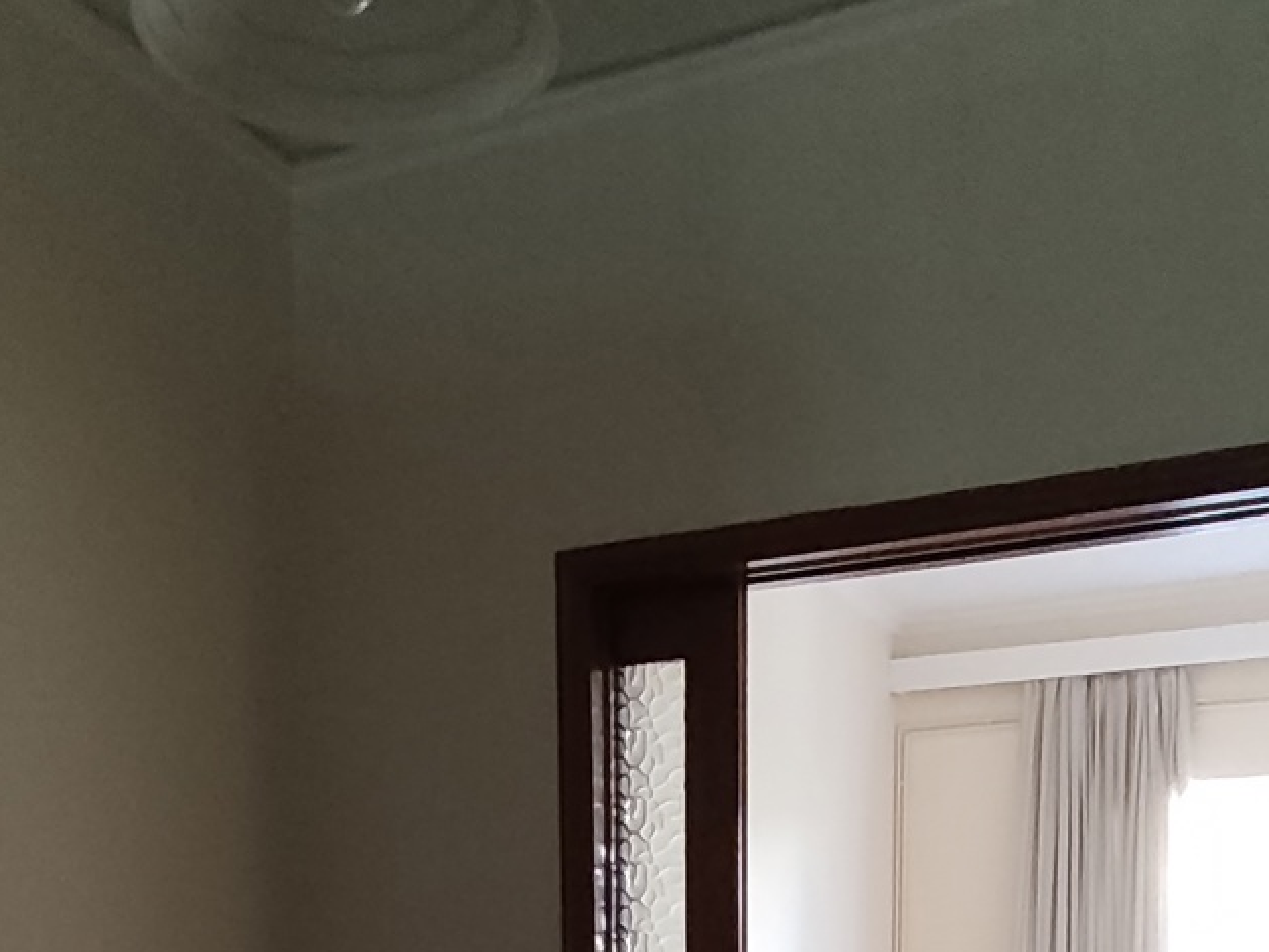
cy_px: 1193
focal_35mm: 46
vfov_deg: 27.2
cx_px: 655
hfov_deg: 41.2
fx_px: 1687
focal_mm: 1.67
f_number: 2.2
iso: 640
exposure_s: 1/44.5
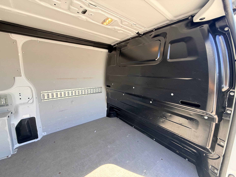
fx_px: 95
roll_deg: +0.6
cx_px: 118
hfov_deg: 102.1
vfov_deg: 85.7
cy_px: 88
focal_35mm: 14
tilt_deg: -10.2
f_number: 2.2
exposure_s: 1/99
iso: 64
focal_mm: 2.22
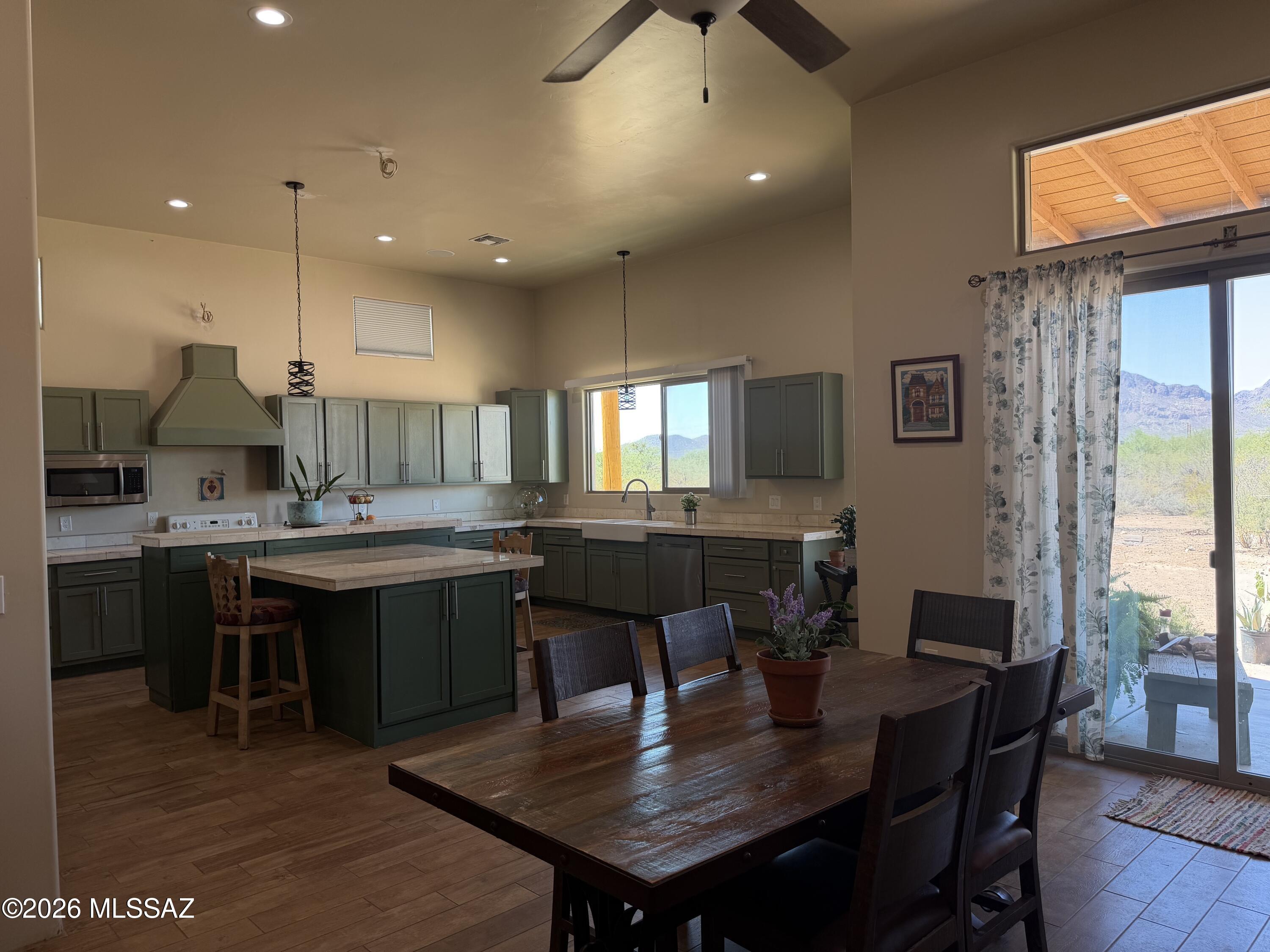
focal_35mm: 24
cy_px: 476
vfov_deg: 56.8
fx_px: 881
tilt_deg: -0.8
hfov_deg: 71.6
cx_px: 635
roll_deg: +1.1
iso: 64
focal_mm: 6.76
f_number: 1.78
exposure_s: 1/123
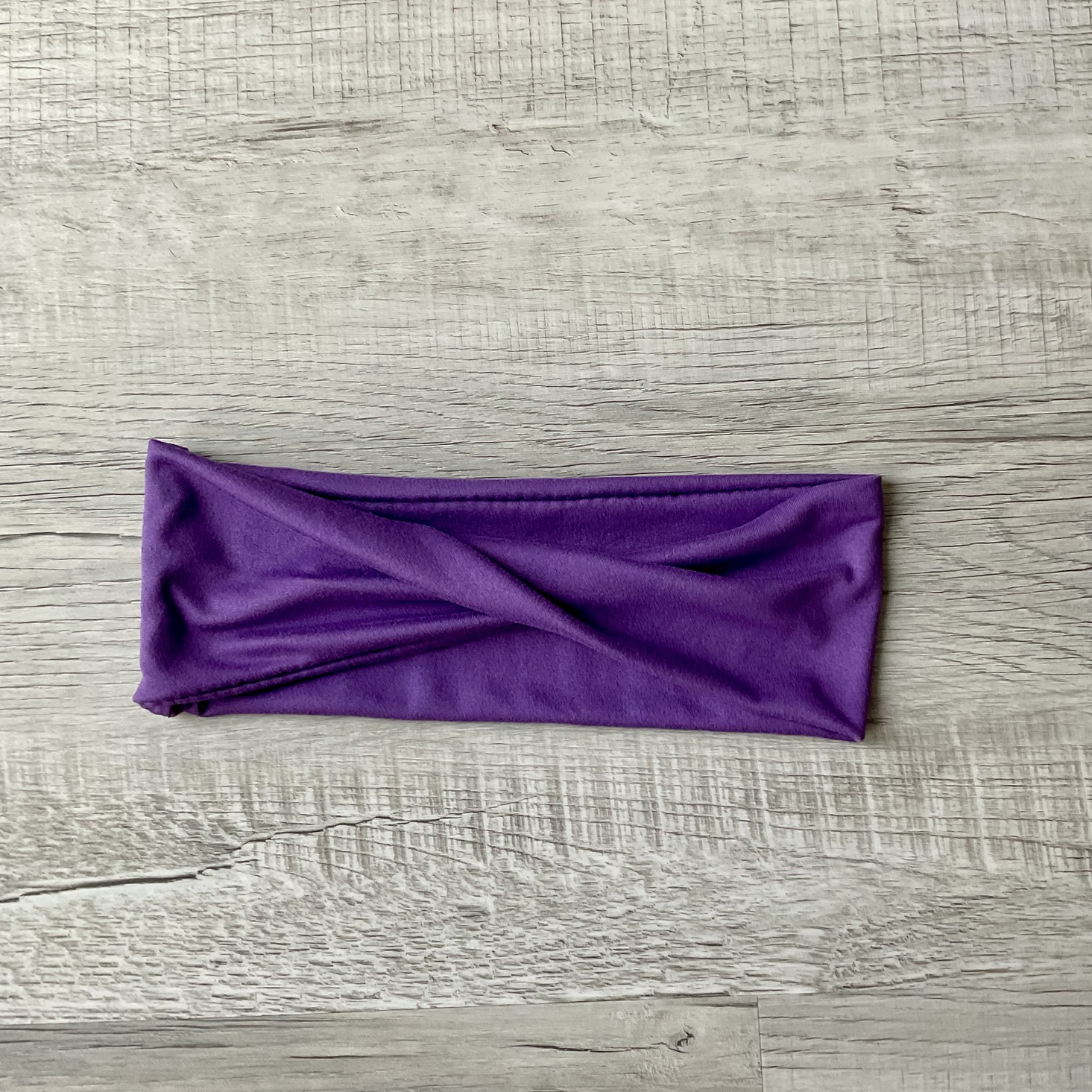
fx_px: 1249
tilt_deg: -83.4
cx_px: 555
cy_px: 535
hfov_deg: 47.2
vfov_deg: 47.2
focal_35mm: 35
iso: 64
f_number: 1.8
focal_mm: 3
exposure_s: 1/100
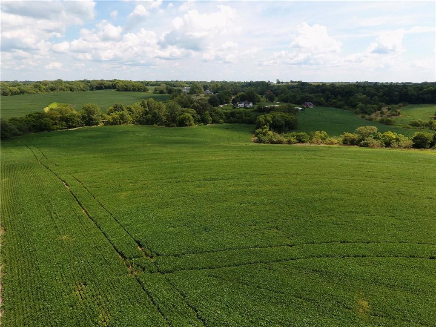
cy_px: 164
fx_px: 252
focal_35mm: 20
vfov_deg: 66.0
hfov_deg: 81.7
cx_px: 218
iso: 100
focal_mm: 3.61
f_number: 2.8
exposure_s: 1/697
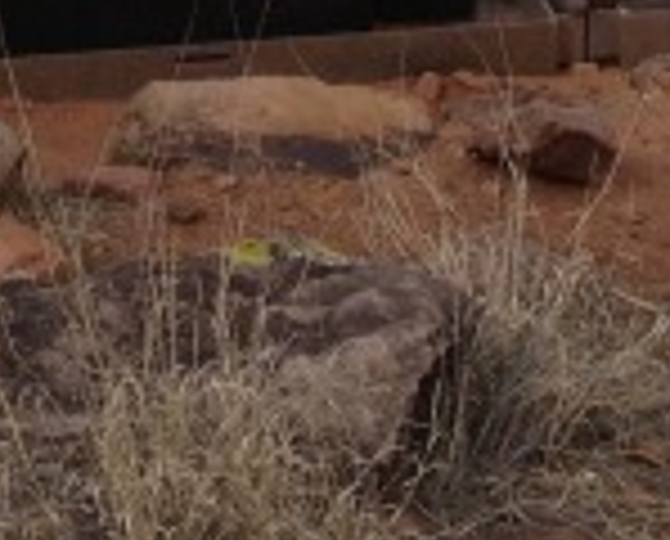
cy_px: -850
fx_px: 4652
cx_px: 9
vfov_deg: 6.3
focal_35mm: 234
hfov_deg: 8.2
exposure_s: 1/986
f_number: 2.4
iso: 50
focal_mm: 4.28
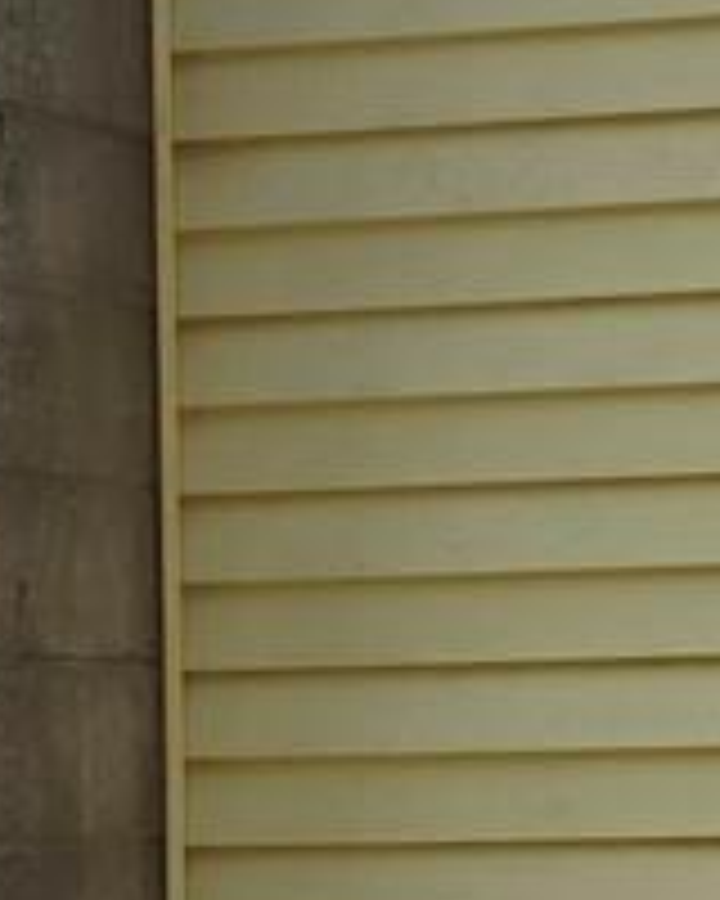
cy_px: 922
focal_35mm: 230
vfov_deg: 8.4
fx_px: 6126
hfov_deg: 6.6
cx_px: 1156
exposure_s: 1/7939
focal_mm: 6.5
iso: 50
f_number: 1.4
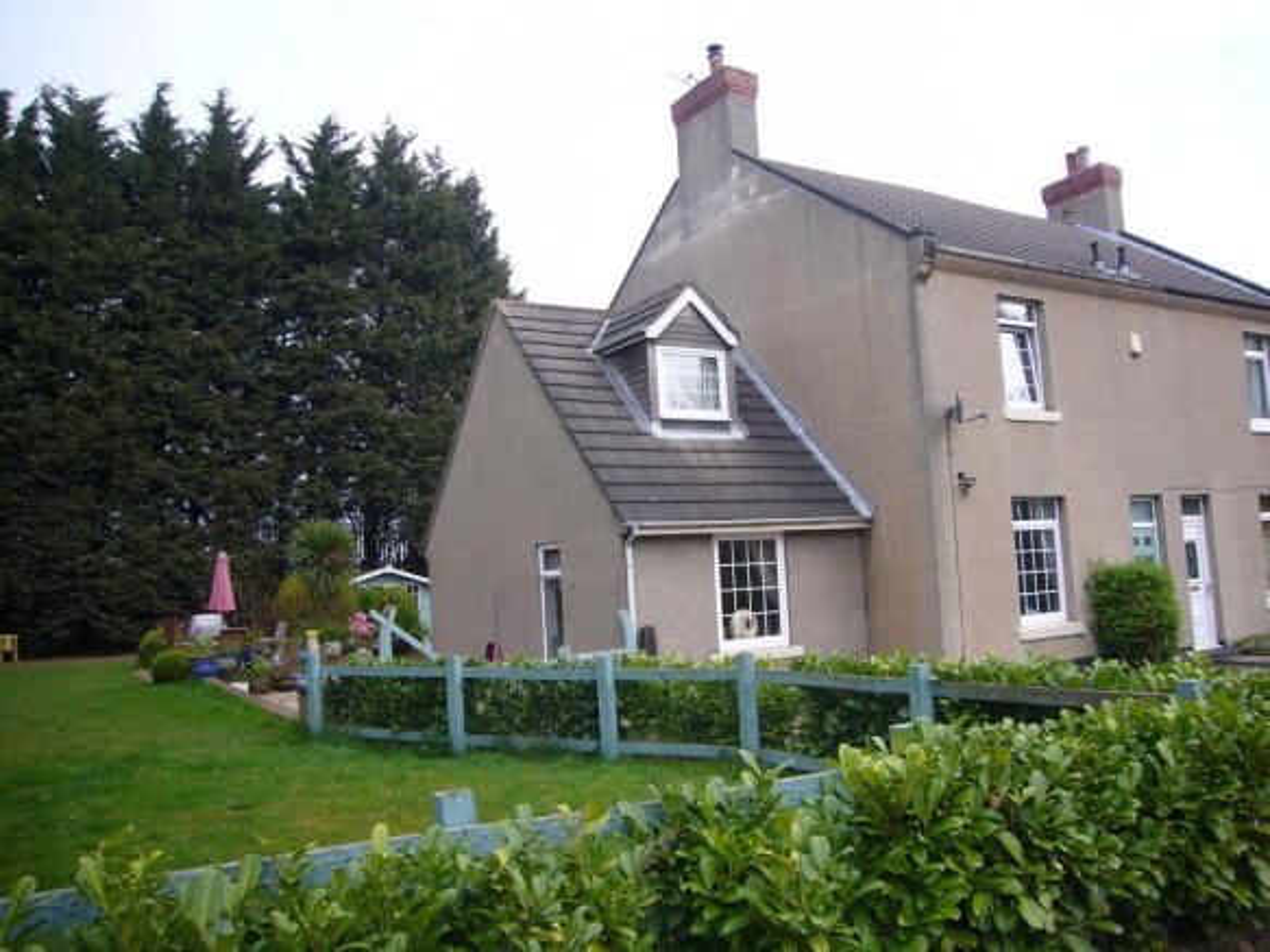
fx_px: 1027
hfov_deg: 63.5
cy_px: 476
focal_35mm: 28
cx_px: 635
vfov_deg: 49.7
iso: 80
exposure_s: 1/160
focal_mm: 4.6
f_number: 5.6
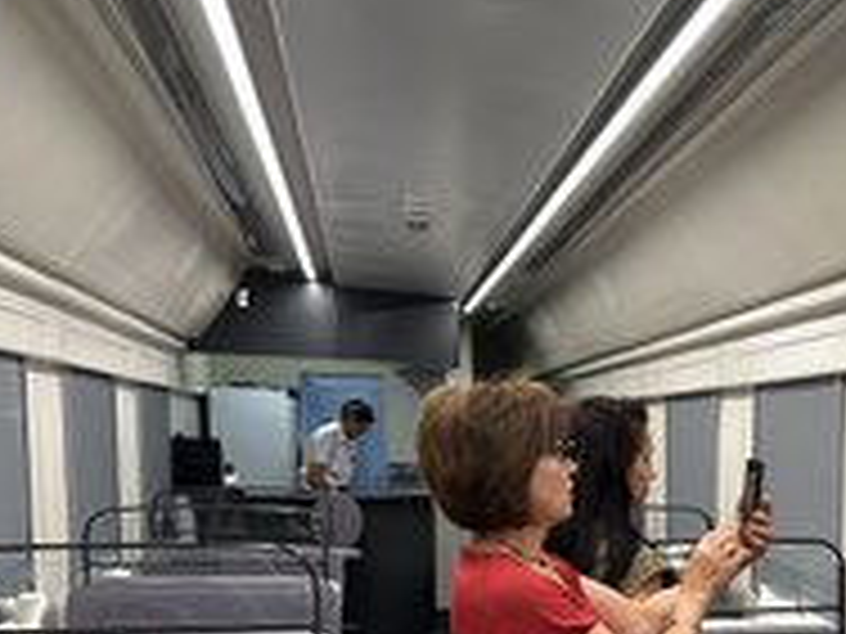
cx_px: 846
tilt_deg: -5.4
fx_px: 1246
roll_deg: -1.3
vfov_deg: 27.6
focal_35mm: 51
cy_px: 567
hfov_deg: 34.2
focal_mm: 6.86
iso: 100
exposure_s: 1/100
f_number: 1.78
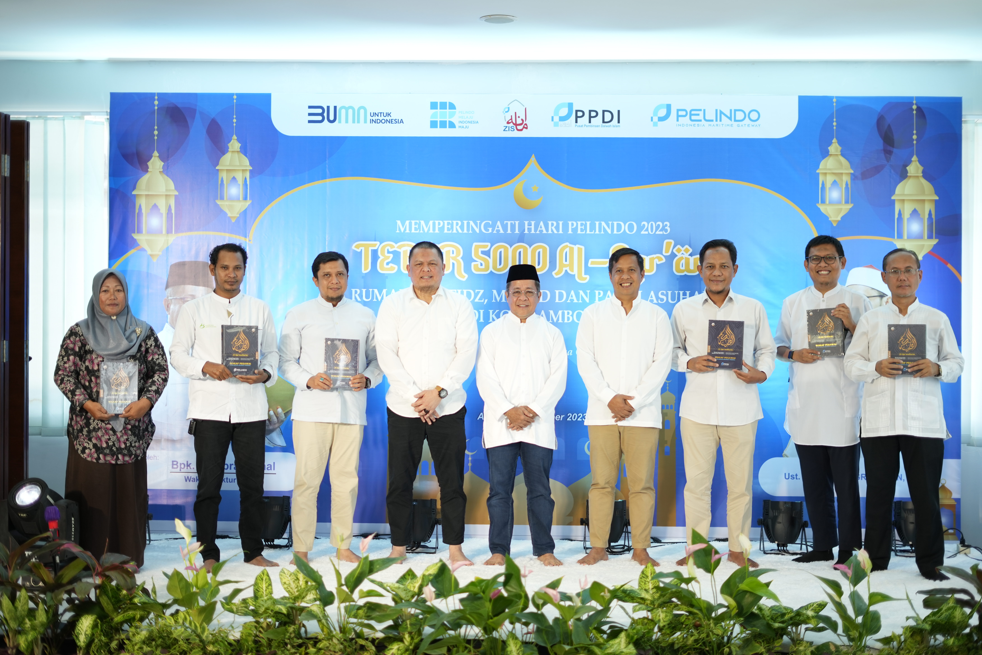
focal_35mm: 50
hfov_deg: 39.6
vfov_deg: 27.0
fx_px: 1364
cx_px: 491
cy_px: 328
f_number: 1.8
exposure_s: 1/200
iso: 200
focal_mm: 50
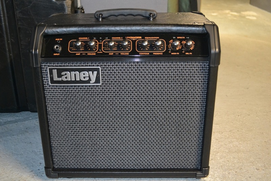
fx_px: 316
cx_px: 136
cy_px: 90
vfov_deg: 31.9
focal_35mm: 42
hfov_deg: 46.4
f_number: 4.5
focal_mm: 28
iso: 2000
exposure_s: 1/13
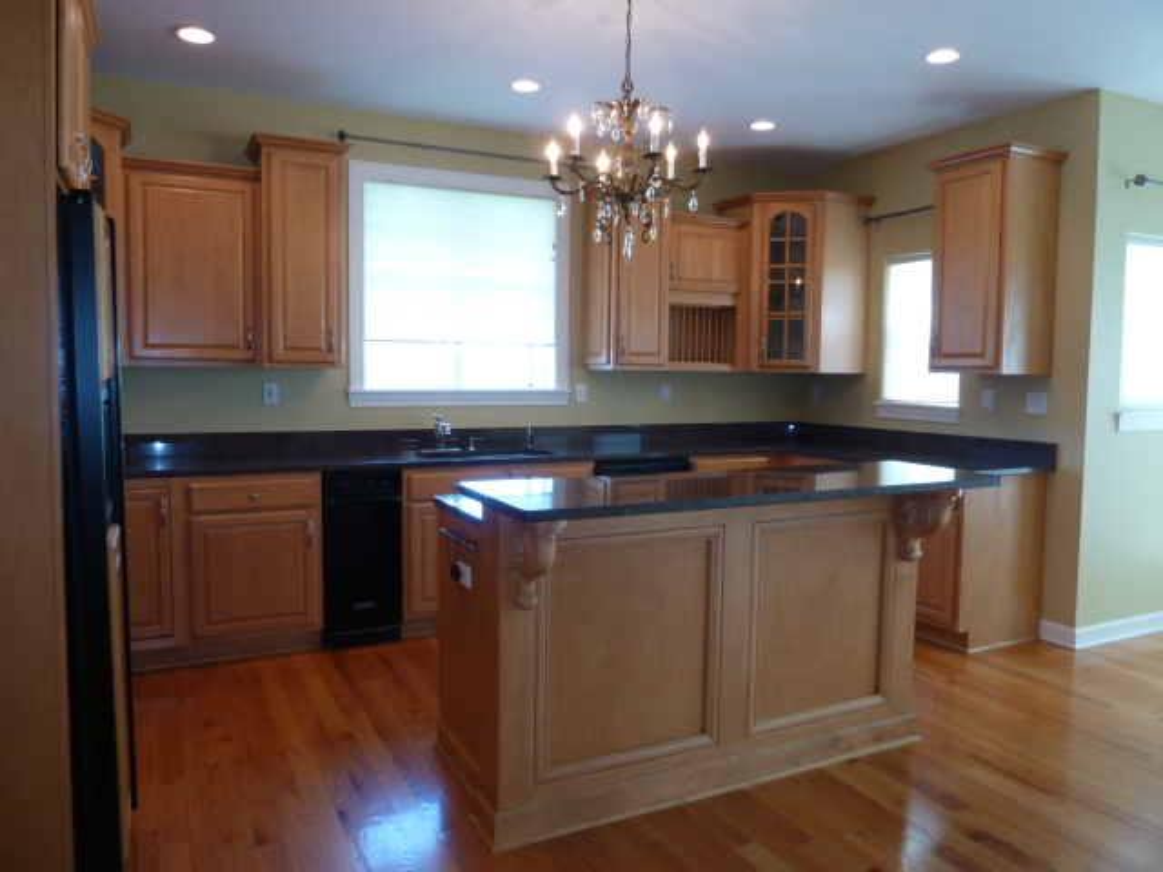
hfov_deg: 69.4
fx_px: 840
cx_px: 582
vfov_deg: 54.9
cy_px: 436
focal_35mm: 25
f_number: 3.3
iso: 125
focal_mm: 4.1
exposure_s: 1/30
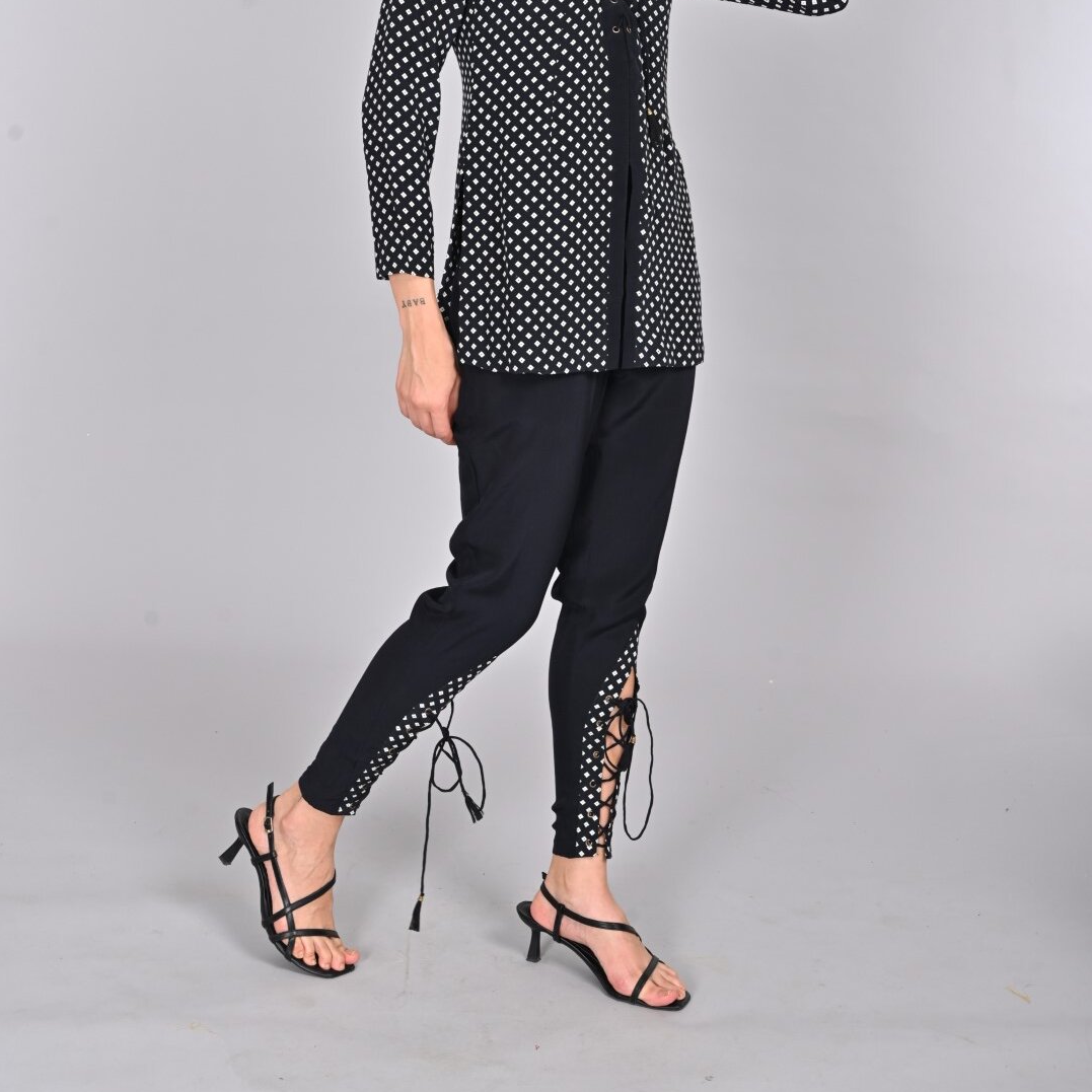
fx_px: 2284
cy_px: 337
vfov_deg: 26.7
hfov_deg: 26.9
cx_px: 545
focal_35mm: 64
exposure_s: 1/160
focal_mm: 50
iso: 320
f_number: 8
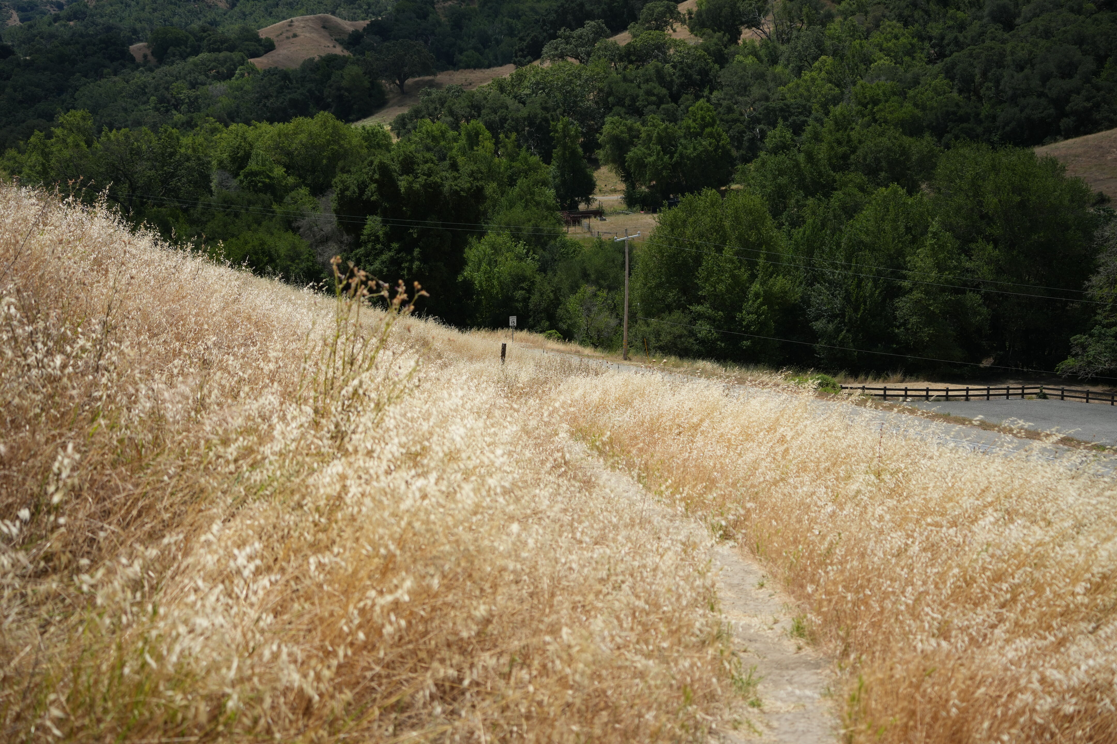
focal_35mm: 50
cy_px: 372
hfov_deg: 39.6
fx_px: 1551
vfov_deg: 27.0
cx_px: 558
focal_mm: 50
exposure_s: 1/2000
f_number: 4.5
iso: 250
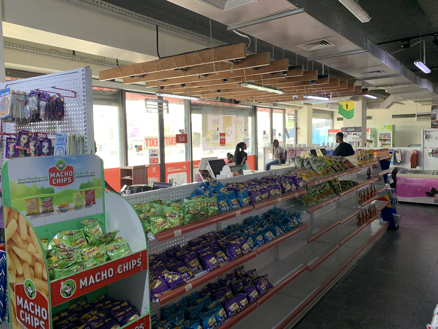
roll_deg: +0.8
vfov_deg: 51.3
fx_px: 342
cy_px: 168
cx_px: 223
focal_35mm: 27
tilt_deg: -4.2
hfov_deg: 65.3
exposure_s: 1/82
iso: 100
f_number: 1.8
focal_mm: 4.25
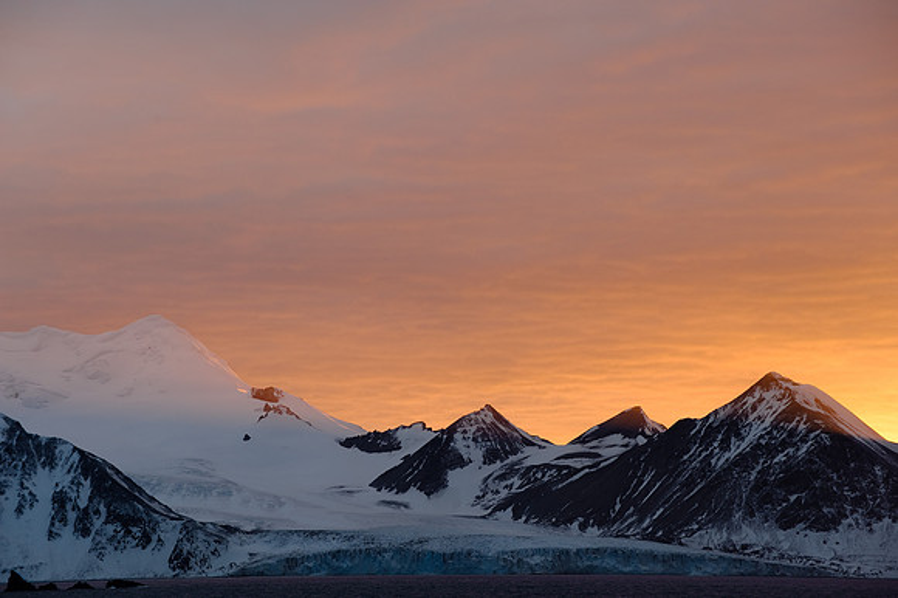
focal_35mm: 145
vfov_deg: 9.5
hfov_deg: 14.2
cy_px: 299
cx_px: 449
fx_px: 3615
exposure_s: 1/100
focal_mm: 145
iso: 360
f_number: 8
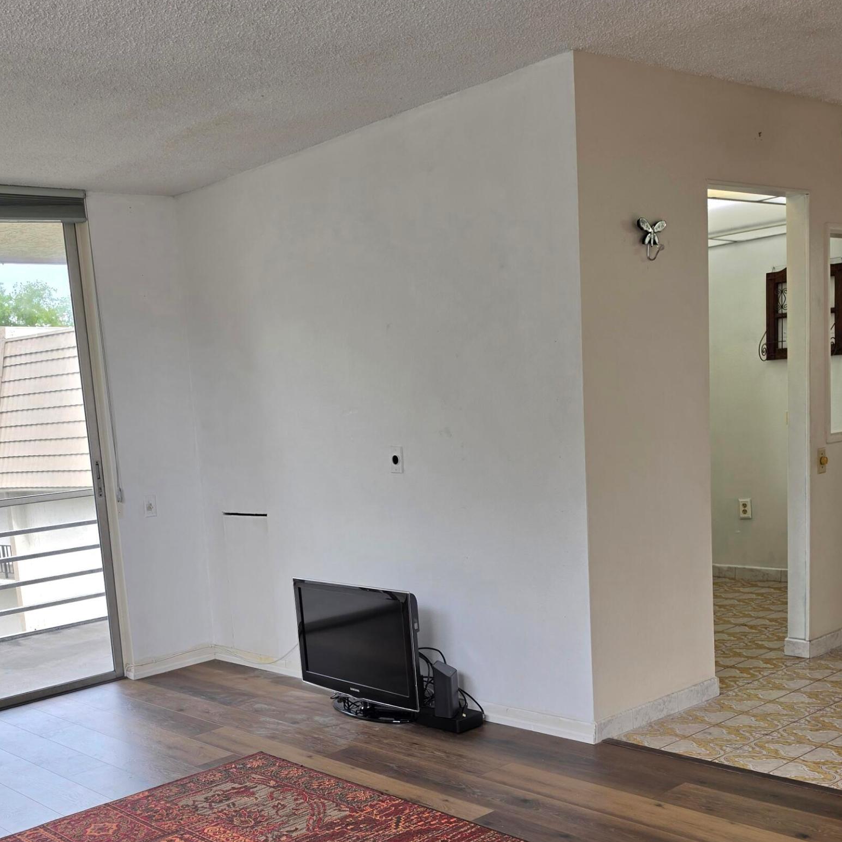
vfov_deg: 43.1
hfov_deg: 43.2
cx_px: 270
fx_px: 1046
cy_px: 575
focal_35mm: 38
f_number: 1.4
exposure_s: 1/120
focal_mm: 6.5
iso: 12
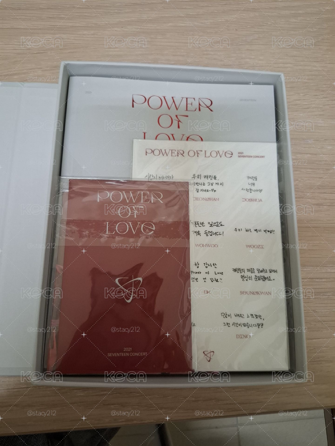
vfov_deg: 73.9
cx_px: 168
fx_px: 297
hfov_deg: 58.9
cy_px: 223
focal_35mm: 23
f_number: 1.8
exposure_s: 1/40
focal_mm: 5.54
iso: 320
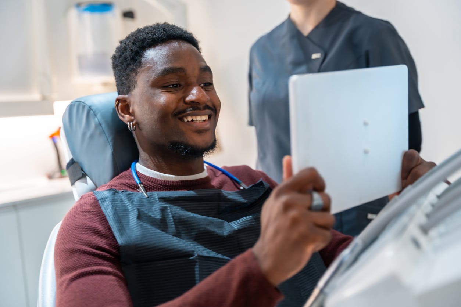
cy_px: 154
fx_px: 629
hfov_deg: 40.3
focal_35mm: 49
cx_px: 230
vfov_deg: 27.5
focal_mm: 49.1
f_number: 2.8
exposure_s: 1/60
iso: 320
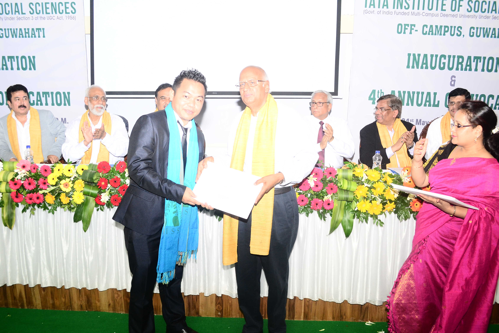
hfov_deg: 57.2
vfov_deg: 40.0
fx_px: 457
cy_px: 166
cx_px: 250
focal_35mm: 33
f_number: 5.6
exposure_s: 1/125
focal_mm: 22
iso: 800
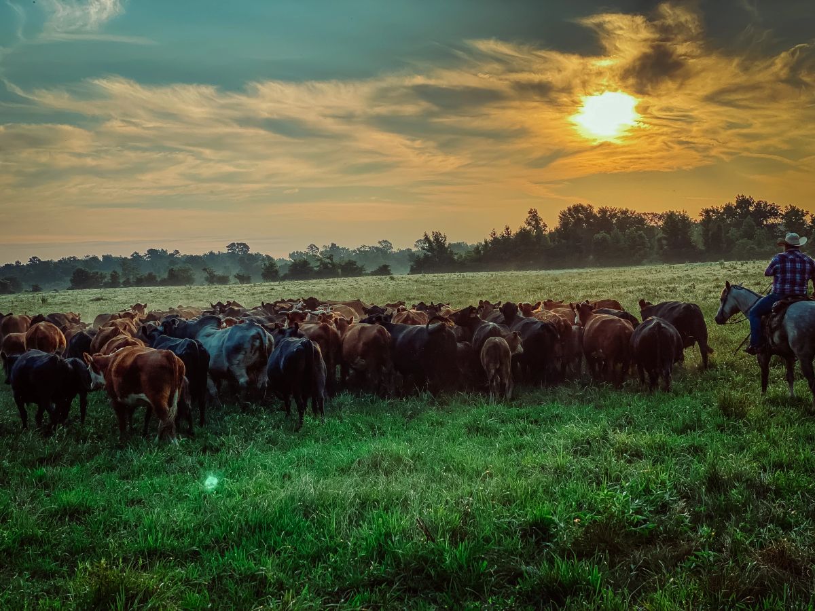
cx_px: 408
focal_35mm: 52
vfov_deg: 28.0
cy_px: 306
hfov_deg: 36.8
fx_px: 1224
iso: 20
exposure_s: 1/1000
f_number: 2
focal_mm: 6
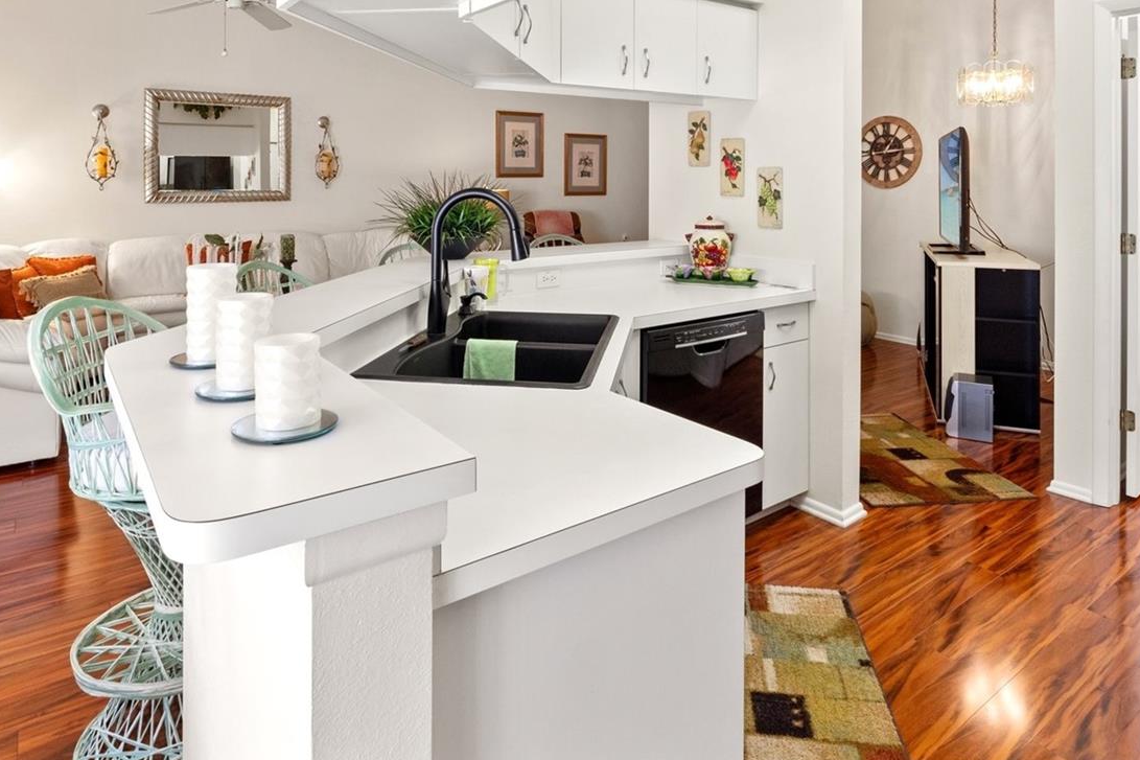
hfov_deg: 78.6
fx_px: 697
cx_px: 582
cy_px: 222
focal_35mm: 22
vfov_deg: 55.3
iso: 400
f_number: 8
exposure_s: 1/8
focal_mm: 10
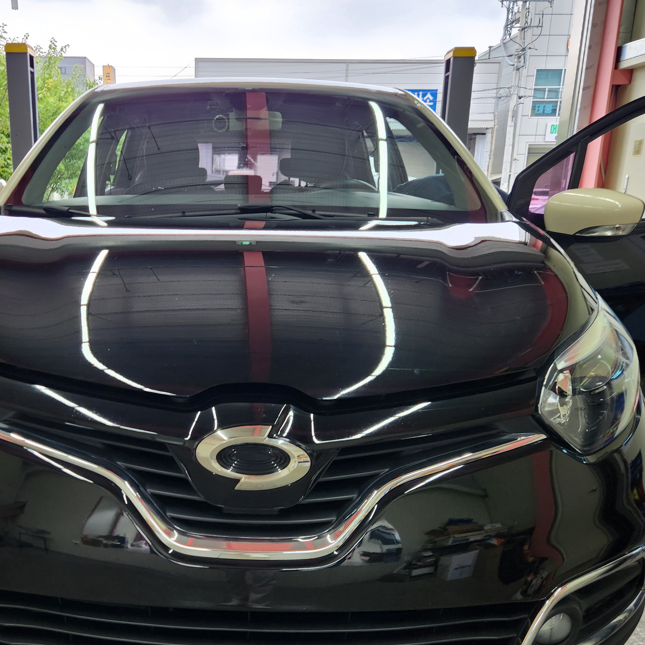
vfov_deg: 46.9
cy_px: 393
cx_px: 231
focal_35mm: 35
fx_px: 738
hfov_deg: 46.7
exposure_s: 1/120
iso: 80
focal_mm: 5.4
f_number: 1.8
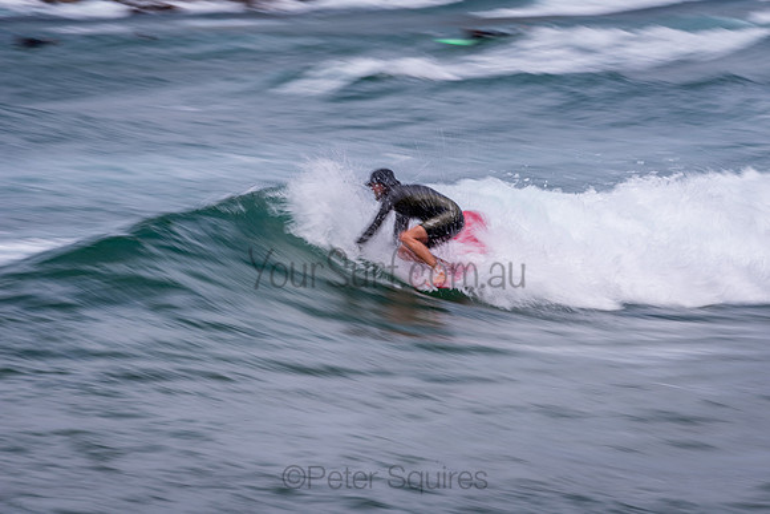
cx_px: 385
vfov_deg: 2.8
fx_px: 10696
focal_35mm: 500
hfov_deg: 4.1
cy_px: 257
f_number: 18
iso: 64
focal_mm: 500
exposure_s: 1/20
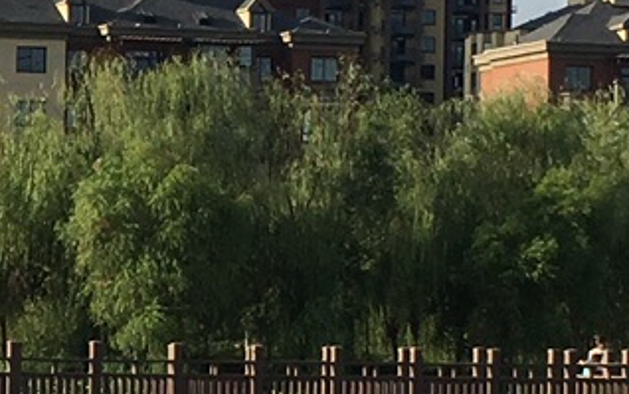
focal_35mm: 198
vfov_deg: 6.6
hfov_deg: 10.3
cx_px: -239
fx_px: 3395
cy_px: 416
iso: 25
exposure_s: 1/1221
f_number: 2.2
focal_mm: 4.15
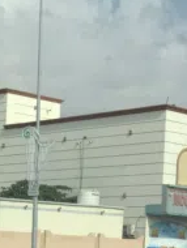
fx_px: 862
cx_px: 163
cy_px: 206
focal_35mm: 120
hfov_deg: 12.3
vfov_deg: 16.3
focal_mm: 6.6
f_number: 2.8
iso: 20
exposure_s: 1/1030
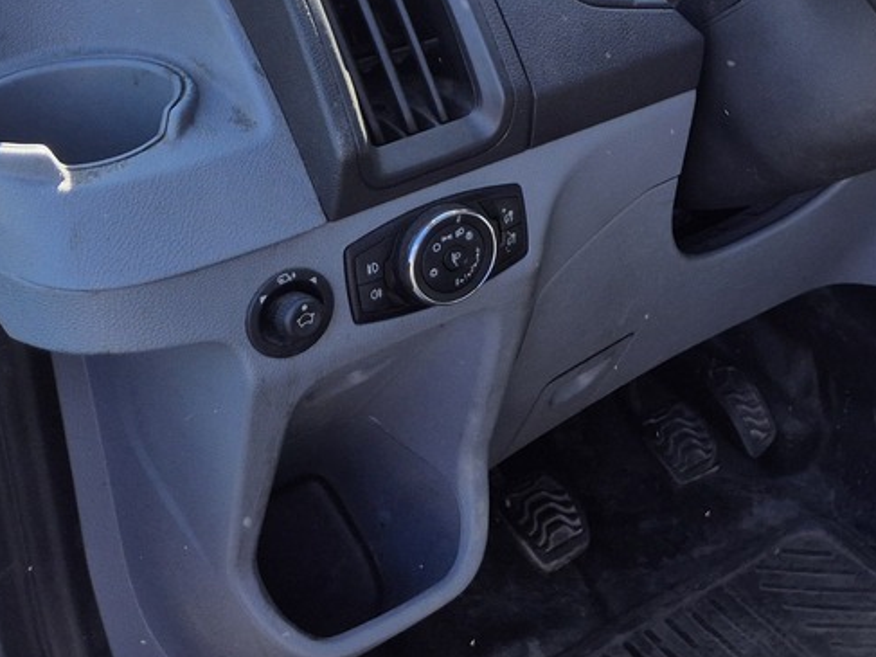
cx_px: 944
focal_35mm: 68
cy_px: -23
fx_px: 1720
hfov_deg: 26.5
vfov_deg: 20.8
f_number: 1.8
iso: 25
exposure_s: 1/443
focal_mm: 5.4
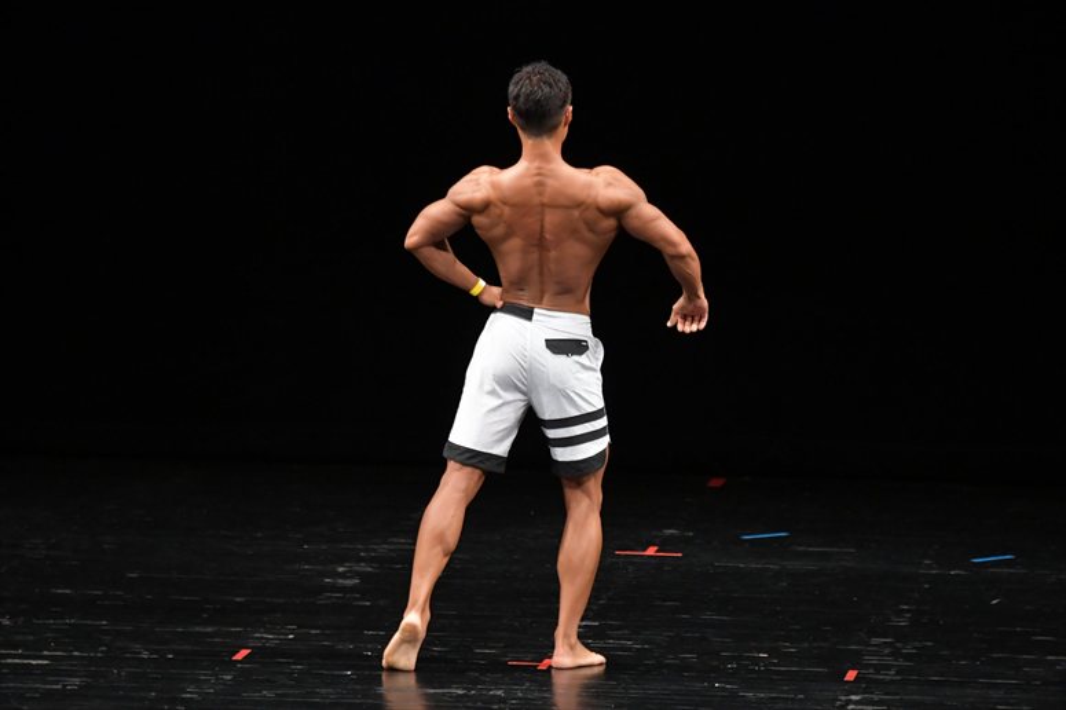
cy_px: 355
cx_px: 533
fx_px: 7991
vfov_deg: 5.1
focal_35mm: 270
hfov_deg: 7.6
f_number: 5.6
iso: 3200
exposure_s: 1/400
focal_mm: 180
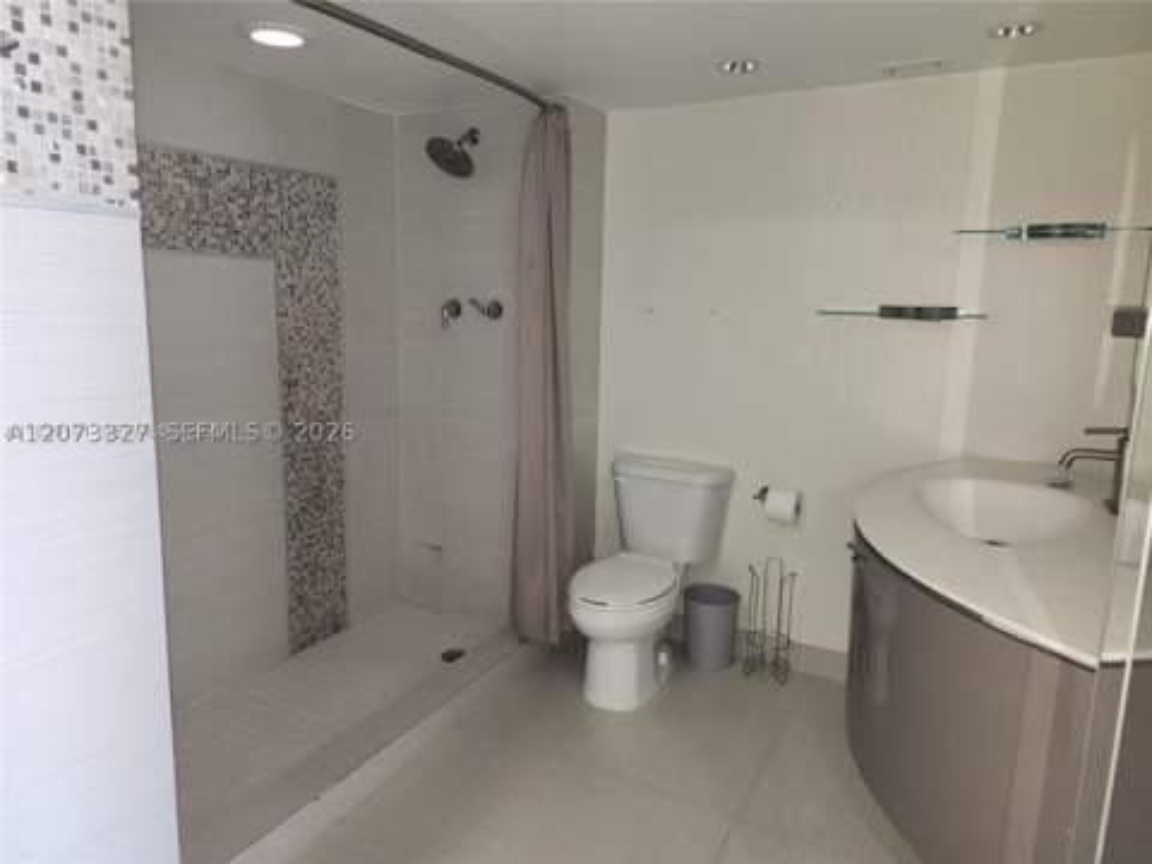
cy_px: 432
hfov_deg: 73.9
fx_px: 765
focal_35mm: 23
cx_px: 576
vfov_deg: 58.9
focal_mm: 6.4
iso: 125
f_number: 1.8
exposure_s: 1/24
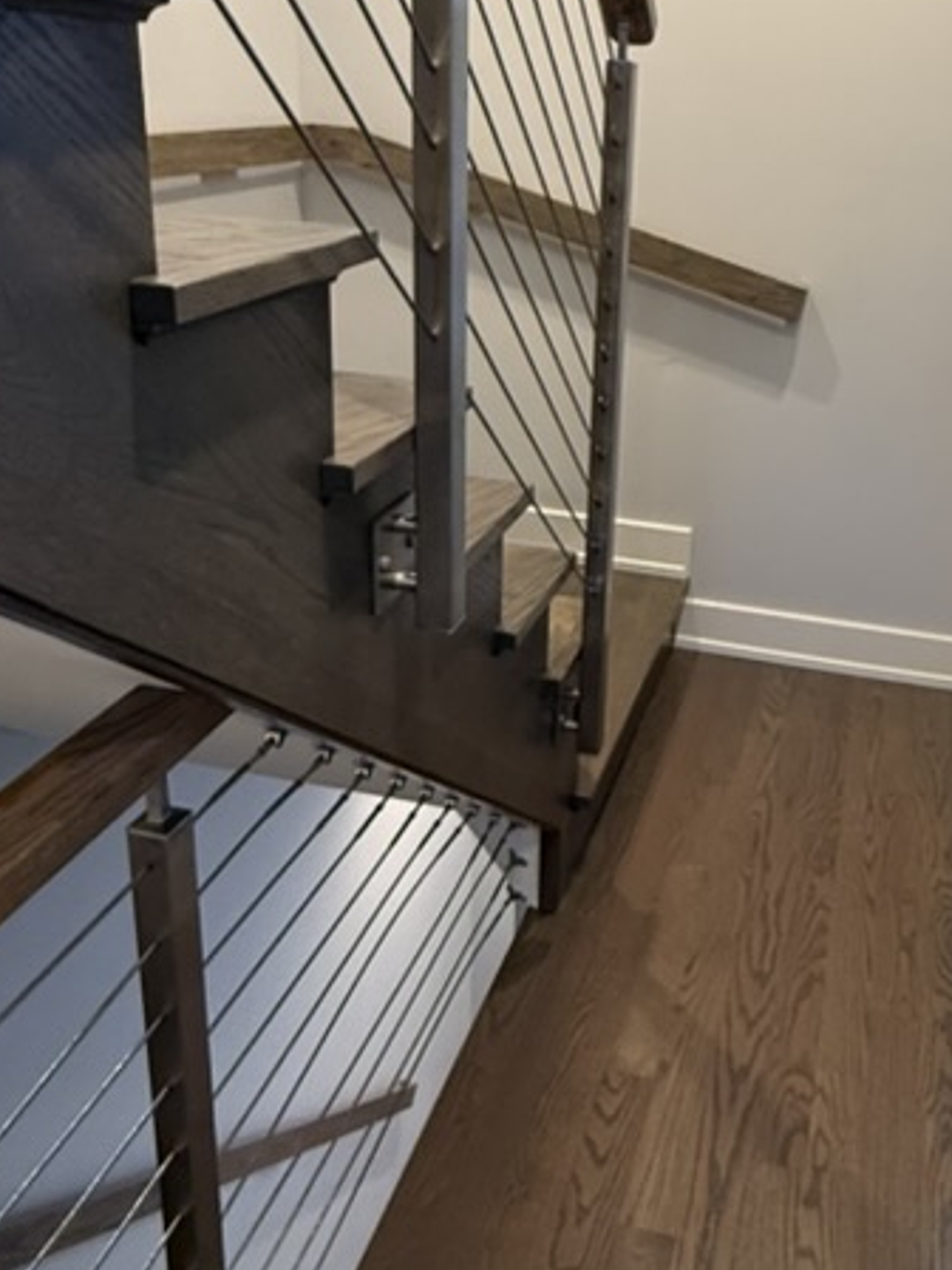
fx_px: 1173
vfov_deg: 56.0
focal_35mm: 32
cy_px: 456
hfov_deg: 43.1
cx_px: 686
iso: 320
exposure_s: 1/60
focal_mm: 2.22
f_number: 2.2
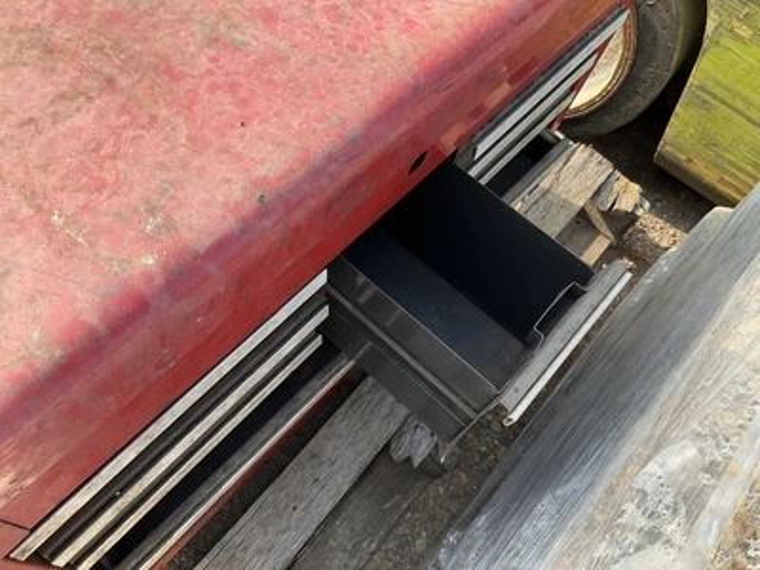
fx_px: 637
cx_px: 380
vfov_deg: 48.2
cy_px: 285
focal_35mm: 29
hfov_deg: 61.7
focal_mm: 3
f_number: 1.8
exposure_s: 1/245
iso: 20
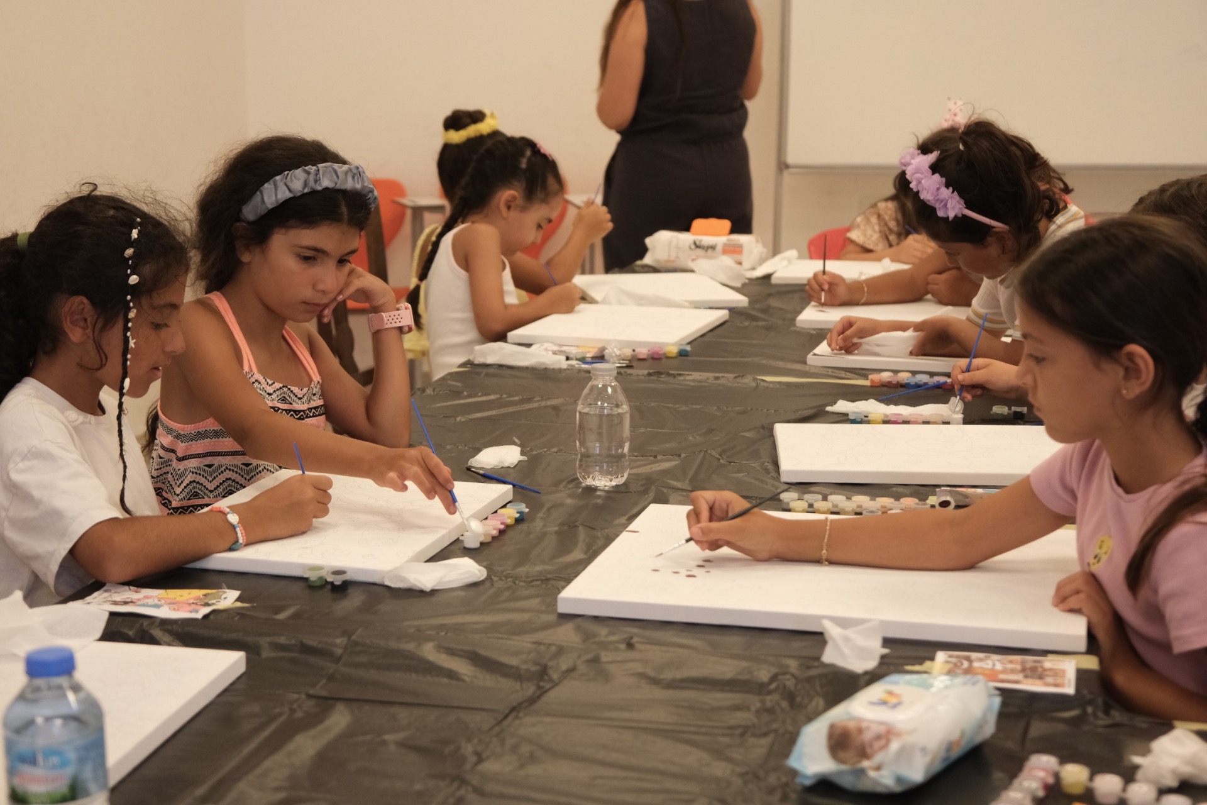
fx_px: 1978
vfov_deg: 23.0
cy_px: 402
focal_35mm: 59
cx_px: 604
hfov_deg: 33.9
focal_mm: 39.3
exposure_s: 1/320
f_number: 4
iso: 2000
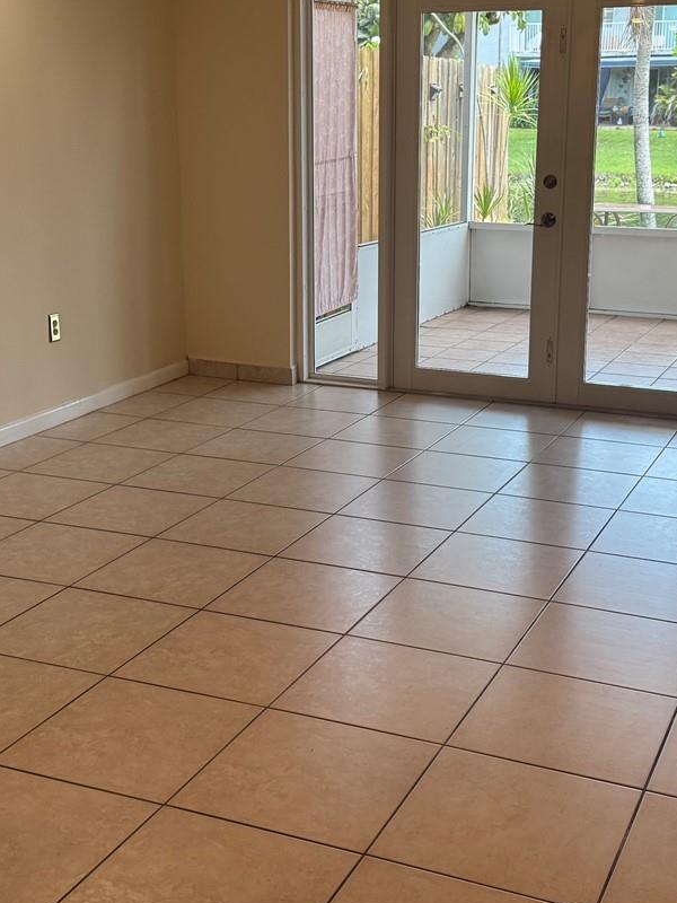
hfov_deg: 30.2
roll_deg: -0.3
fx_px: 1252
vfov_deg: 39.5
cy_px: 368
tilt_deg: -13.4
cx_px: 378
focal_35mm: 48
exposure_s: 1/120
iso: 160
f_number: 1.78
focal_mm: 6.76
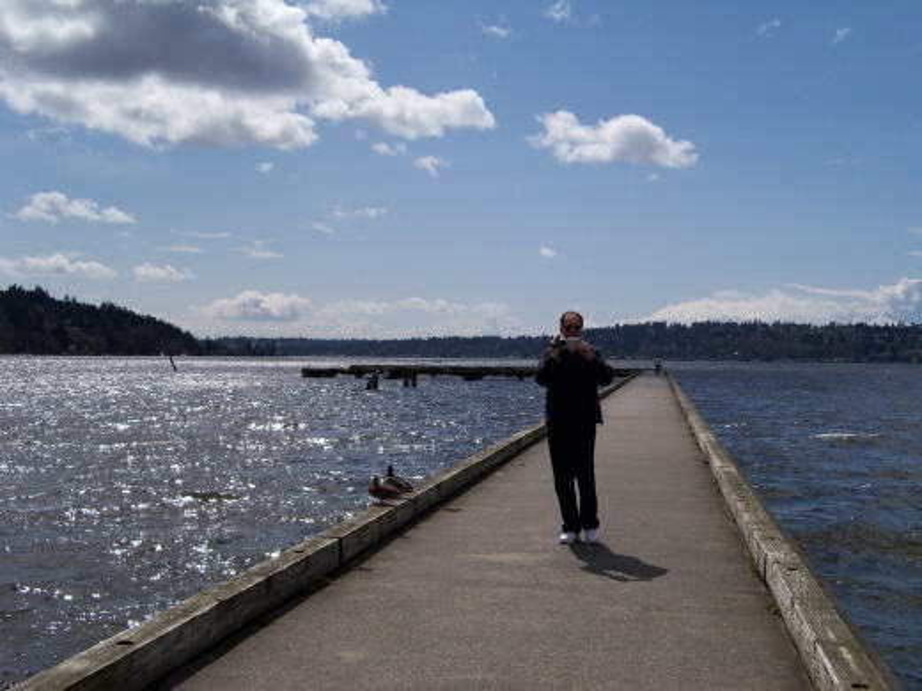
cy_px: 346
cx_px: 461
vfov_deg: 34.3
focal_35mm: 42
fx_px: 1119
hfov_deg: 44.8
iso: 125
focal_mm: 7.5
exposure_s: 1/1600
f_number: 6.5
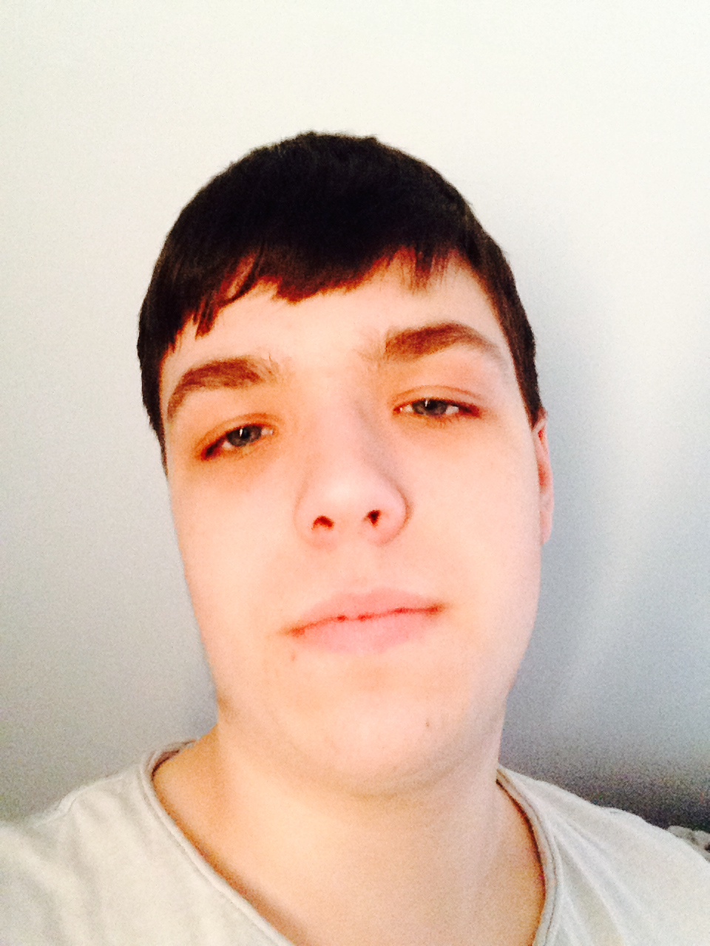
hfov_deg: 40.7
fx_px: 957
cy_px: 473
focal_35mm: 35
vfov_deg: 52.6
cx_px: 355
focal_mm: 2.18
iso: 320
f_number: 2.4
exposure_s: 1/15
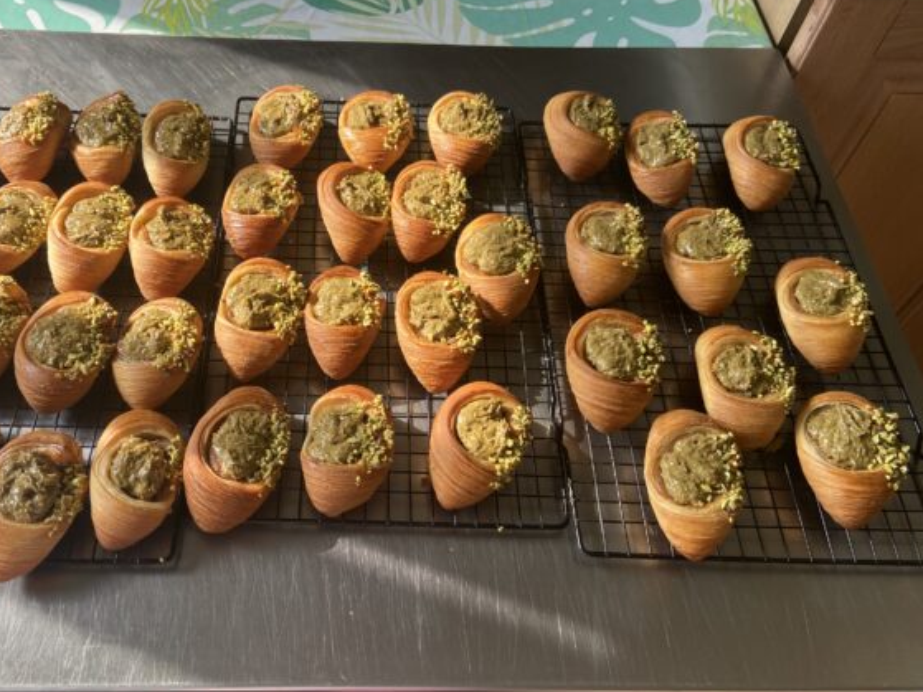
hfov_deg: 58.0
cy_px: 360
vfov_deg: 45.4
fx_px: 826
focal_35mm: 31
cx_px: 377
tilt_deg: -57.6
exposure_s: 1/122
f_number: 1.8
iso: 40
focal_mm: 4.25
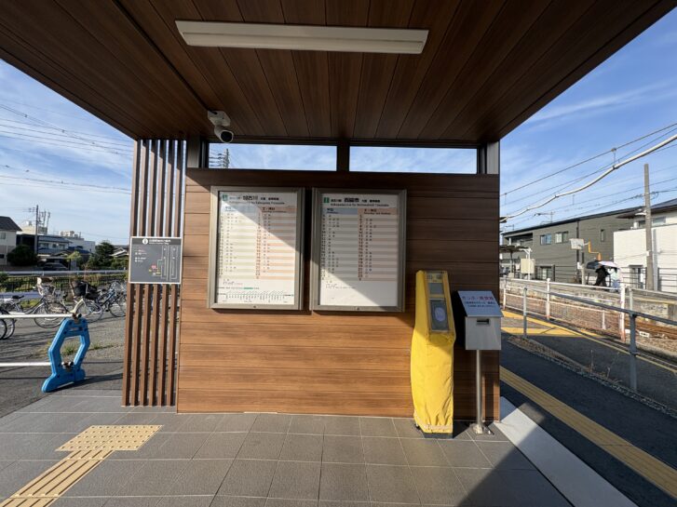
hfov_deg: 102.1
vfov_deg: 85.7
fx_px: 274
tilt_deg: +2.4
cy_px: 254
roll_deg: +0.0
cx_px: 338
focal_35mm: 14
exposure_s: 1/1370
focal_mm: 2.22
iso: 50
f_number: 2.2
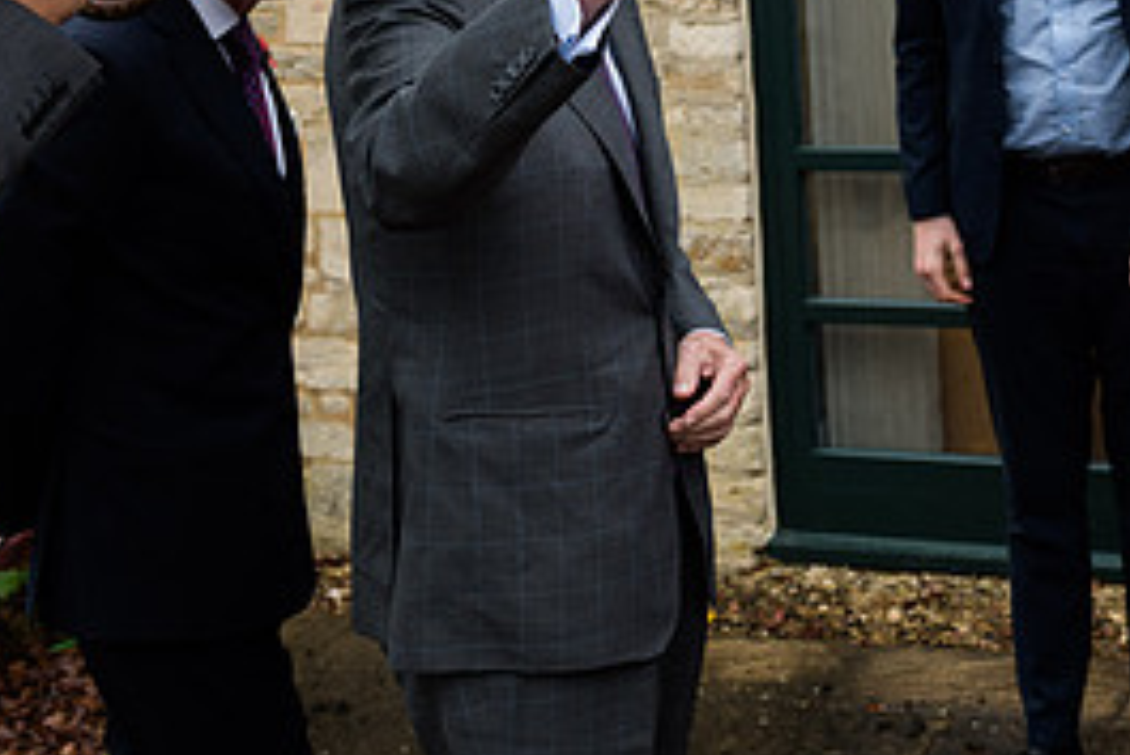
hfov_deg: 28.1
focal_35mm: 70
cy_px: 45
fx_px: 2198
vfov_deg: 19.1
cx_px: 934
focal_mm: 32
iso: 400
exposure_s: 1/800
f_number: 4.5
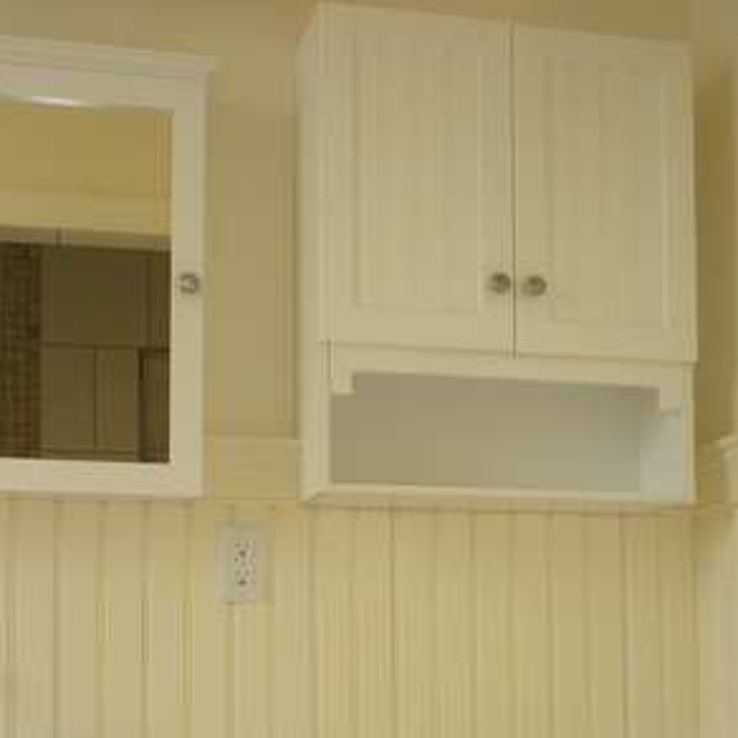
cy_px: 627
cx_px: 305
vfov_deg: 29.6
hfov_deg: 30.5
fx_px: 1351
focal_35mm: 56
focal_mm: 6.6
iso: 64
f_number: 3.5
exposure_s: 1/78.7
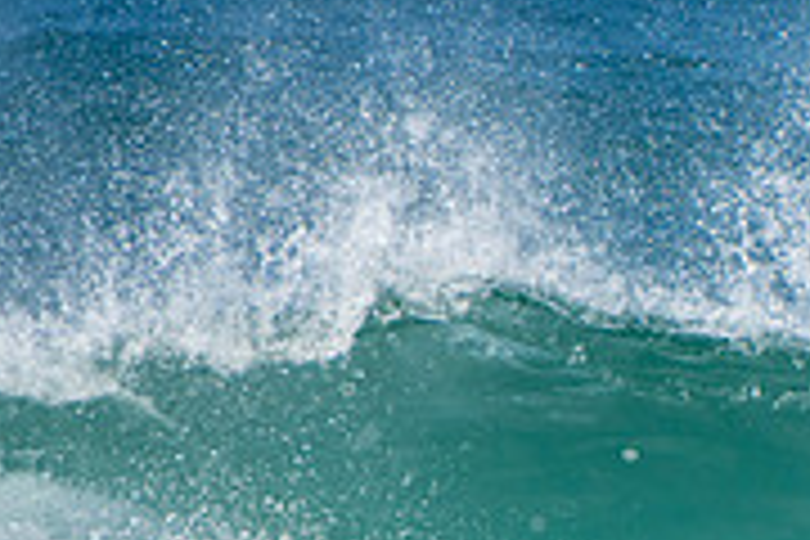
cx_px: 1125
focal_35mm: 1936
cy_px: 727
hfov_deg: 1.1
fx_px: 43557
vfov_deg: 0.7
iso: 360
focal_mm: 400
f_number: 5.6
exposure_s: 1/2000
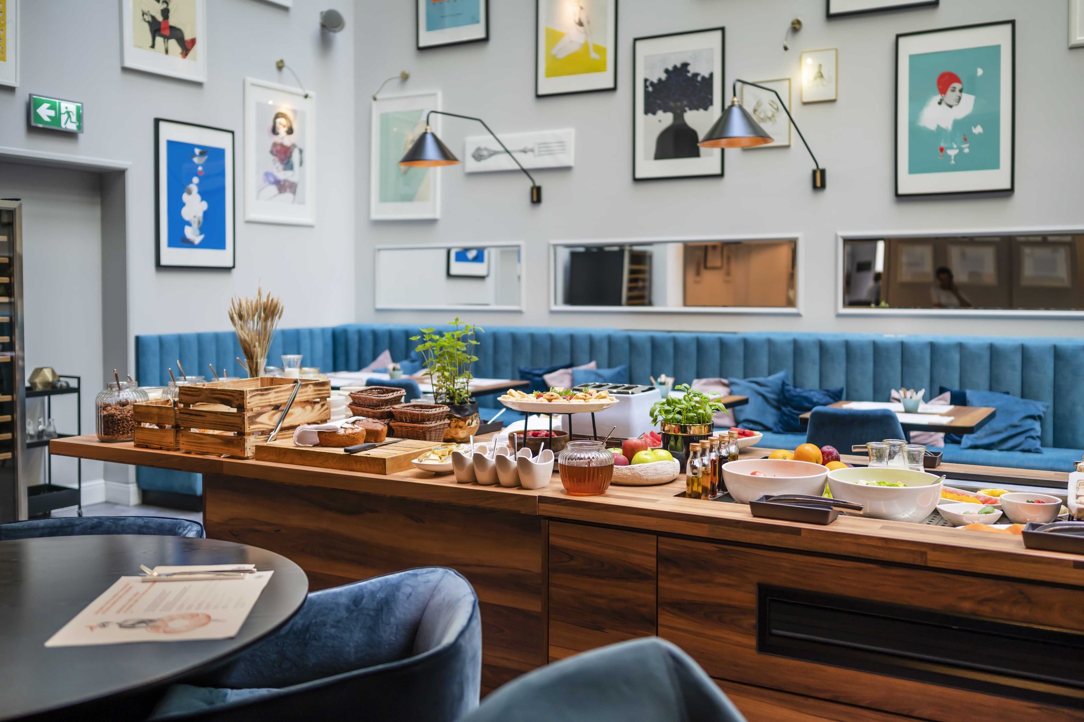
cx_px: 542
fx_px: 1053
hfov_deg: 54.5
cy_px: 361
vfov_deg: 37.8
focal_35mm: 35
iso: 250
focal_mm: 35
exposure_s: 1/250
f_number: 1.8
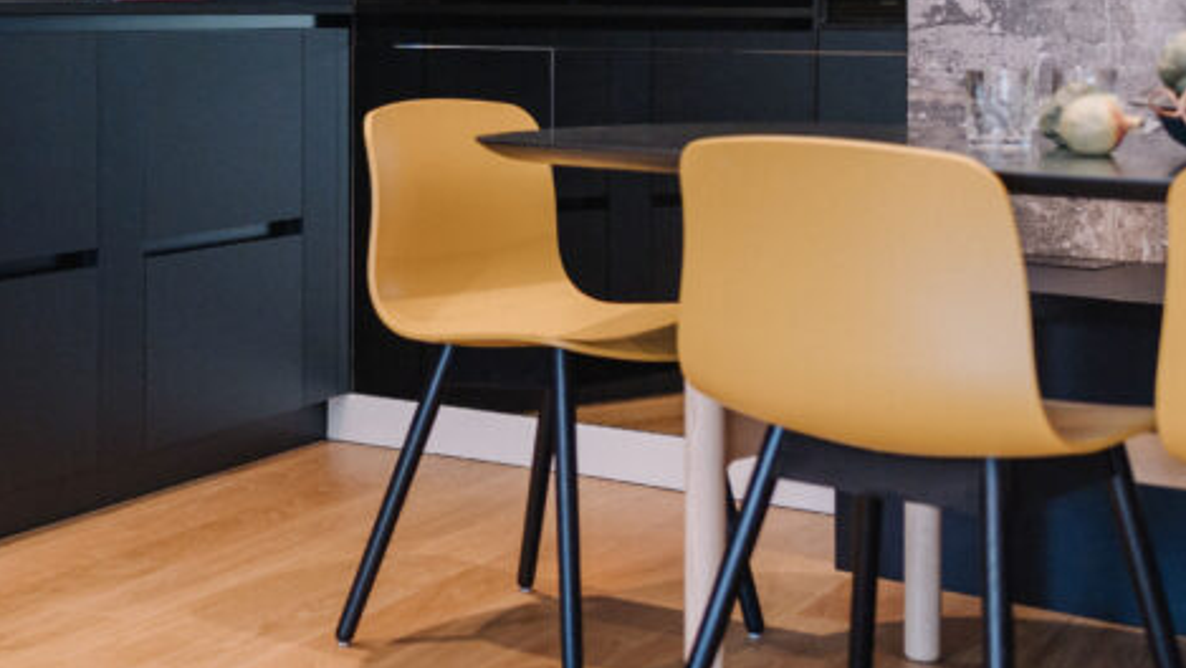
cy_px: -4
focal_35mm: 80
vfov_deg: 14.9
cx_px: 238
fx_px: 2516
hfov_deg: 26.0
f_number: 2.2
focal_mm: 35
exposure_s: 1/250
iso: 640
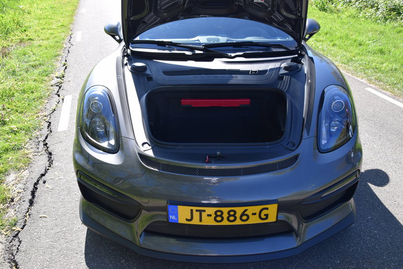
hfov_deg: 59.5
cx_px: 202
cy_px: 134
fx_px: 353
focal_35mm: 32
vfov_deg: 41.7
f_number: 6.3
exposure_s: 1/320
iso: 400
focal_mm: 21
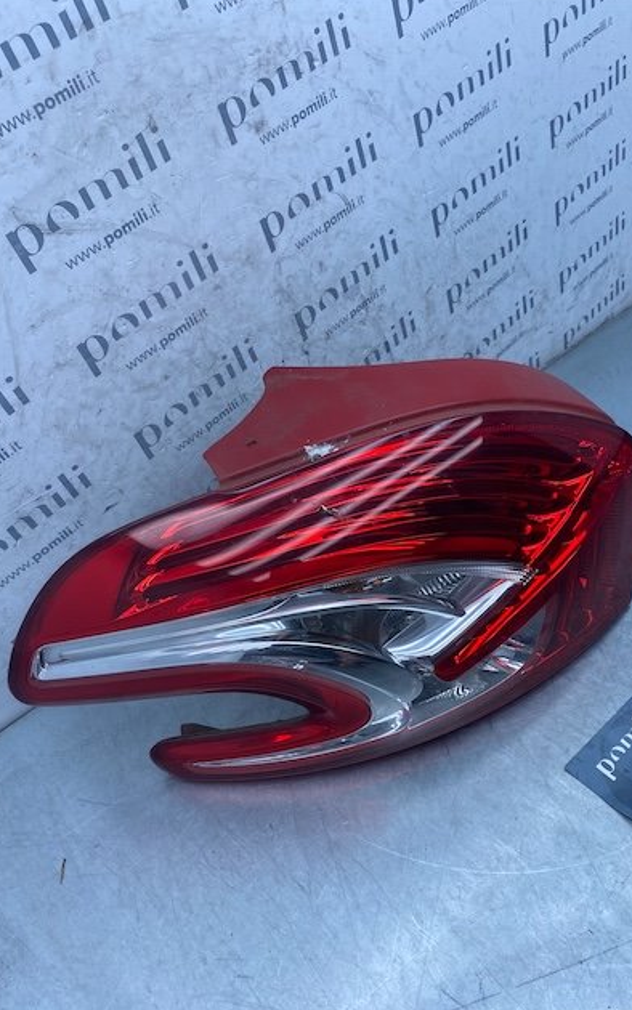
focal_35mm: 28
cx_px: 348
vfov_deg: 66.5
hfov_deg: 44.5
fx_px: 771
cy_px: 502
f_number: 1.8
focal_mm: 4.25
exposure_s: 1/890
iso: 32
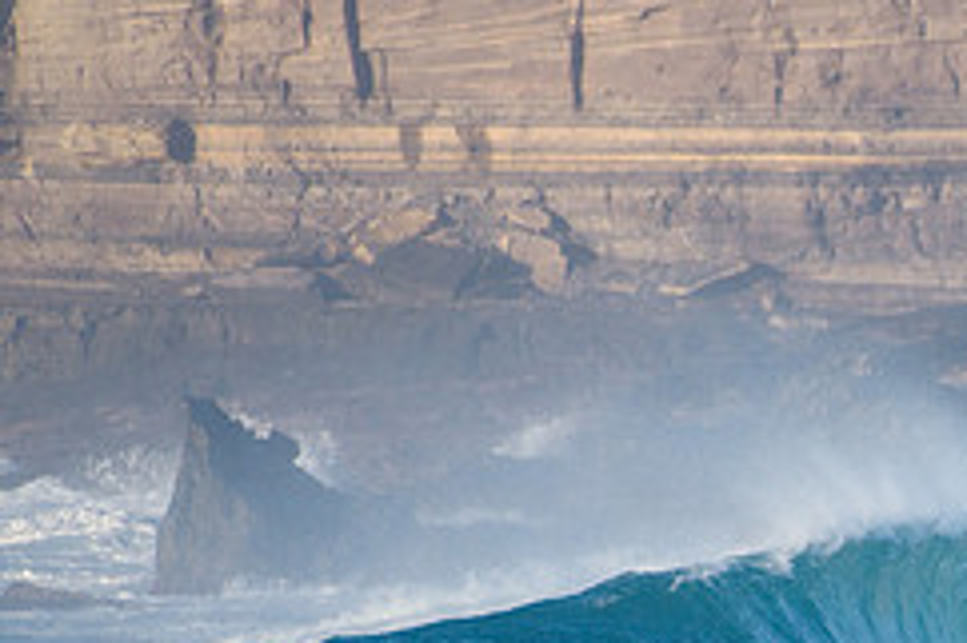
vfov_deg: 0.9
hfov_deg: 1.4
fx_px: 39458
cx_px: 1052
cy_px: 751
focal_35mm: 1470
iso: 320
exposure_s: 1/1600
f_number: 5.6
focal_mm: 500
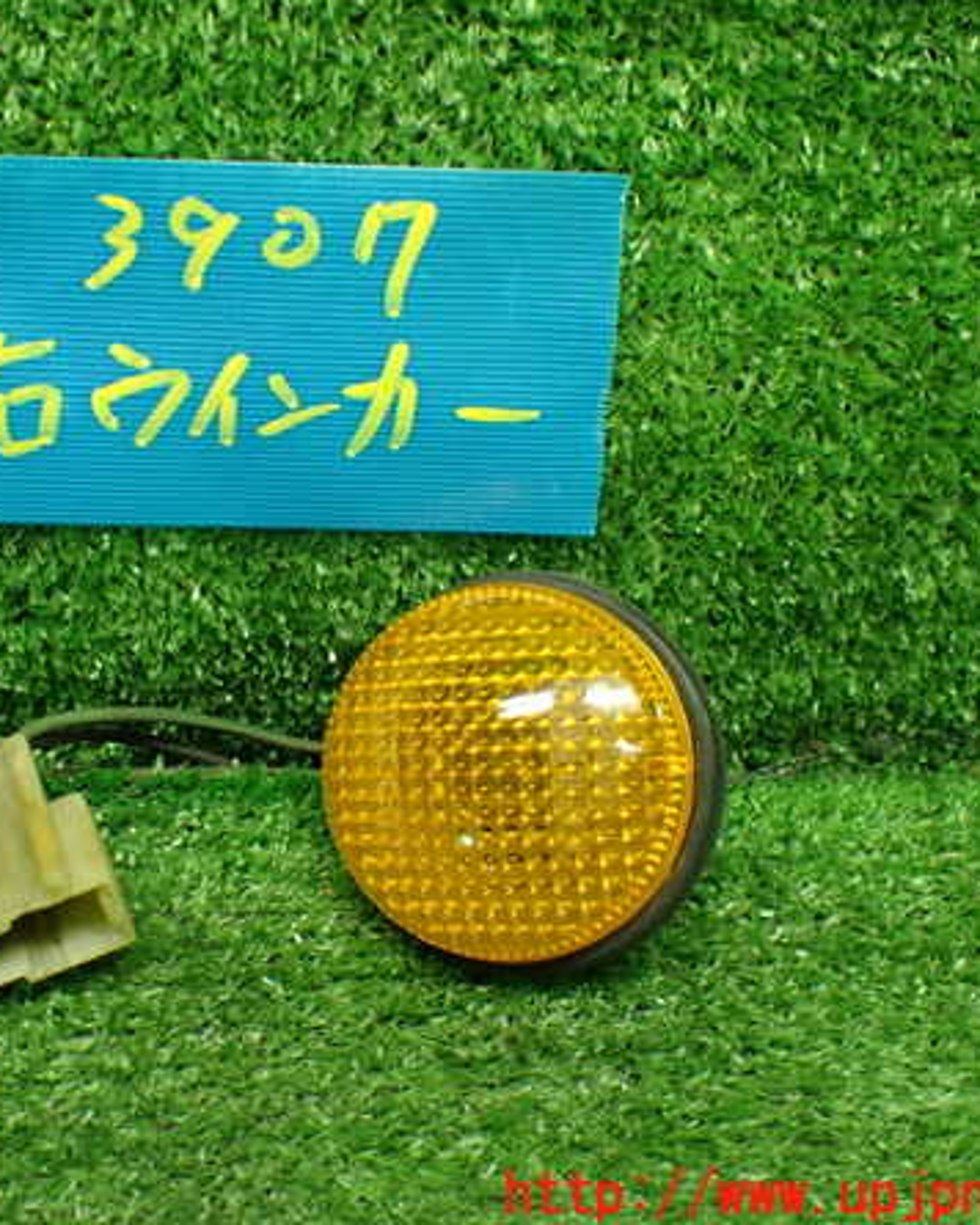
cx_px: 300
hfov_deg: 30.0
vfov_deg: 37.3
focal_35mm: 50
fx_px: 1813
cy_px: 611
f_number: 2.7
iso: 800
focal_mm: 6.83
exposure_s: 1/80
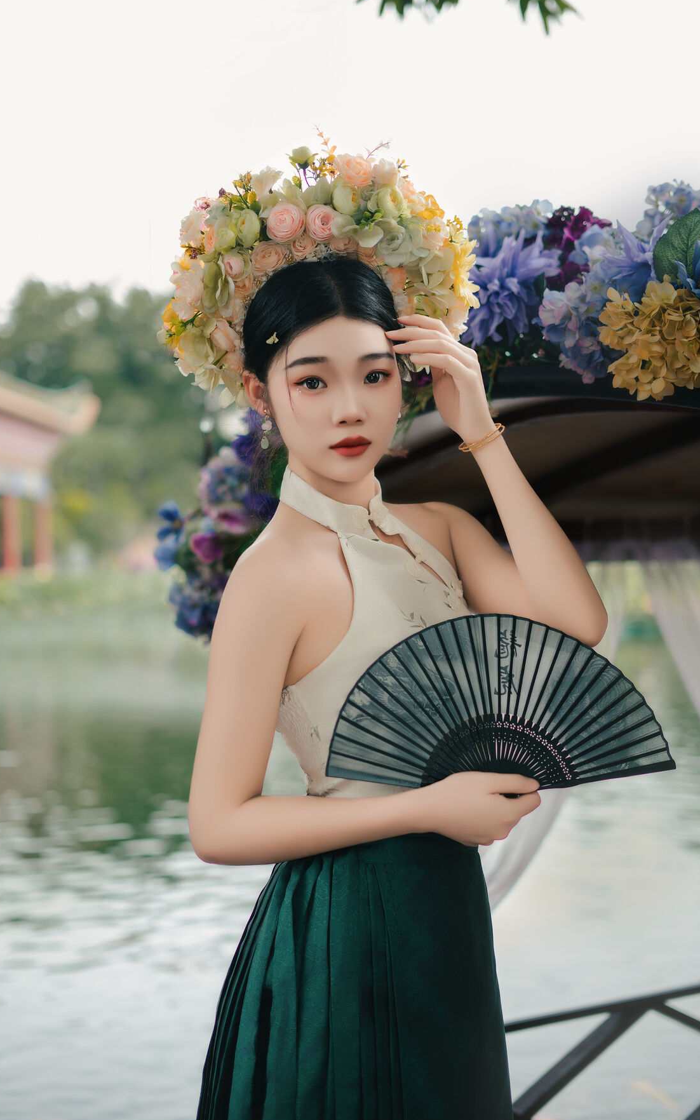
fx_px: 1587
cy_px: 562
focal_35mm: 52
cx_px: 332
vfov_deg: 38.9
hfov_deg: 24.9
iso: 200
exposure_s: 1/125
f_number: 2
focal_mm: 50
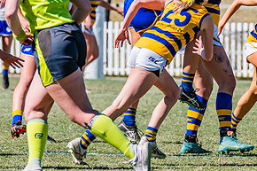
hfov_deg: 2.2
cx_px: 159
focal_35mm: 926
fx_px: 6607
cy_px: 13
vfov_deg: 1.5
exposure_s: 1/1600
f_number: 10
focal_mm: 420
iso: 800
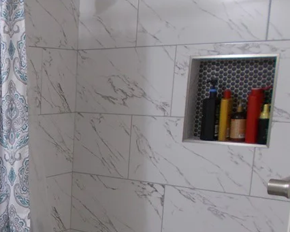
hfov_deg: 28.3
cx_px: -23
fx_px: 524
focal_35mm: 61
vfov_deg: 24.5
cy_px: 195
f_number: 3.2
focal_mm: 4.6
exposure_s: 1/25
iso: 100
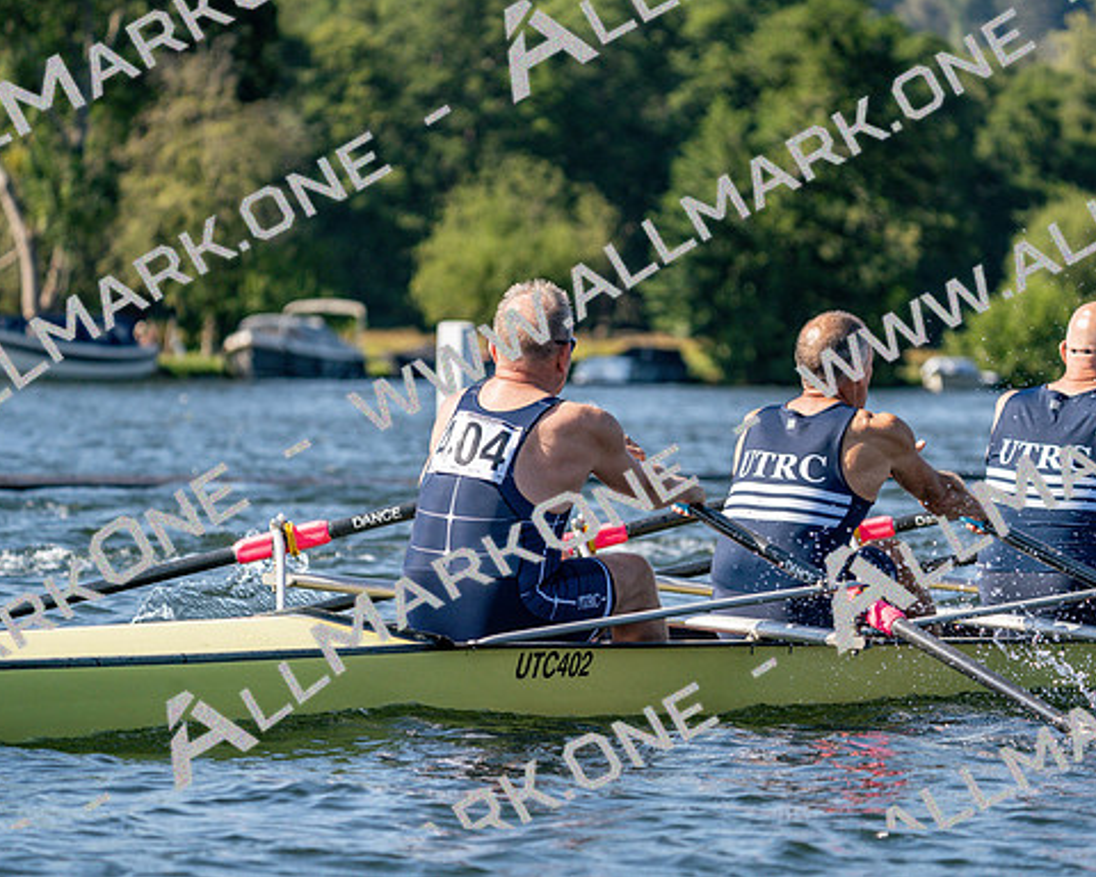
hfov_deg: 8.5
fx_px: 7363
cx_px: 630
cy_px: 437
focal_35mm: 227
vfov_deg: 6.8
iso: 320
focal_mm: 200
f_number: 5.6
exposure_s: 1/1600
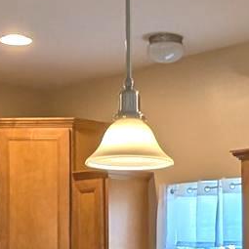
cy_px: 266
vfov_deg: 18.3
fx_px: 749
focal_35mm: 92
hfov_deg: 18.8
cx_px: 170
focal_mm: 1.95
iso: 74
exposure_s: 1/120
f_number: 2.2
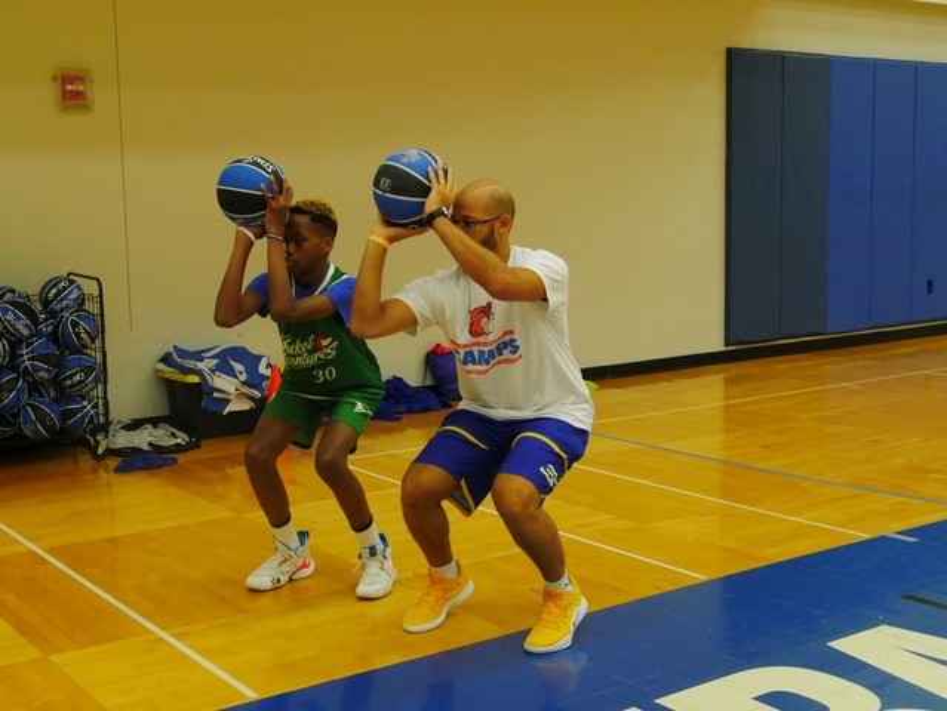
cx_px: 474
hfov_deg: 39.6
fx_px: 1314
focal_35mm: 48
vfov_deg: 30.3
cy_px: 356
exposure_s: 1/160
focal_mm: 24
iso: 3200
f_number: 5.6
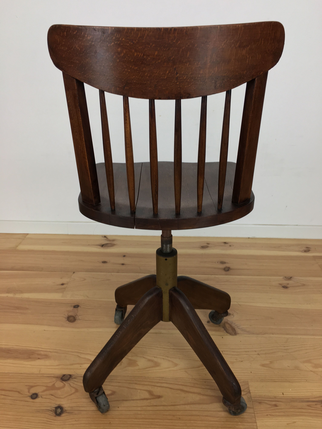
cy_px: 214
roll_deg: -0.4
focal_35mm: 29
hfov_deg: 48.2
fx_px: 360
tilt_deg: -24.6
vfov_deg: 61.7
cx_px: 161
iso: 32
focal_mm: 4.15
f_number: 2.2
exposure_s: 1/33
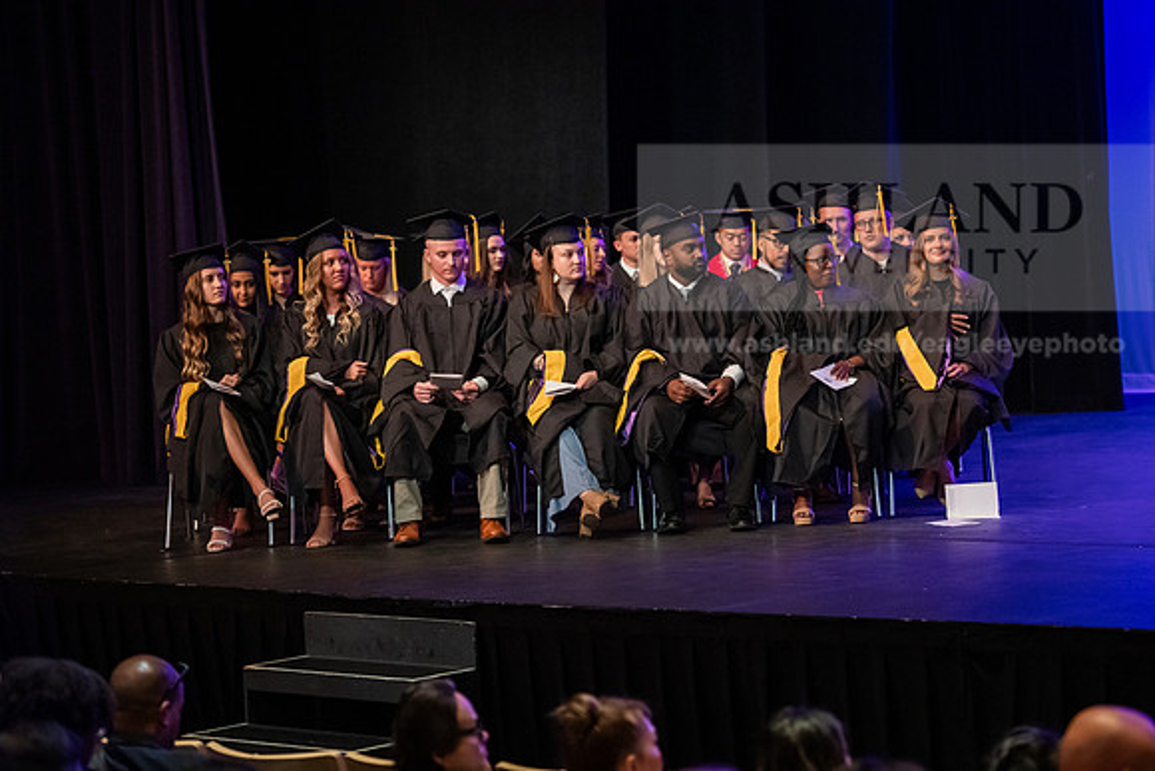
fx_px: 3530
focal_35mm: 110
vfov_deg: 12.5
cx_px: 578
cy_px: 386
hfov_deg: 18.6
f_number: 3.2
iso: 4000
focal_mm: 110
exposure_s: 1/200
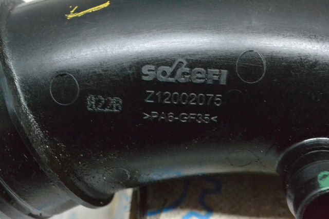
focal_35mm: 82
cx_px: 164
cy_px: 110
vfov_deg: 16.5
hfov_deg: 24.6
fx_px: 754
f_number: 10
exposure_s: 1/125
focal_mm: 55
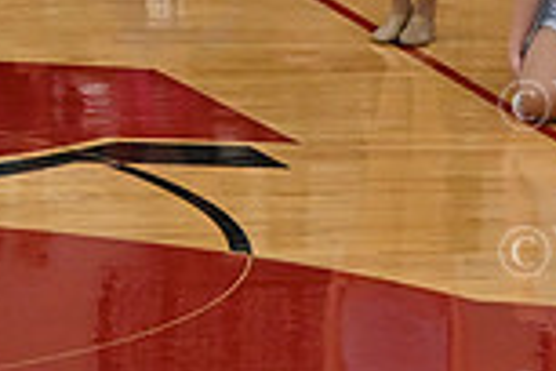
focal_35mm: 465
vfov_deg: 3.0
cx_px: 1025
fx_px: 7181
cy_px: -115
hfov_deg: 4.4
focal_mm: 82
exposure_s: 1/400
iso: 5000
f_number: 4
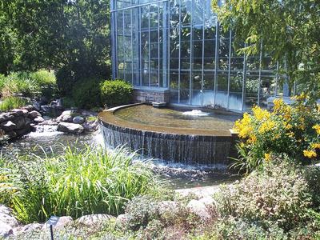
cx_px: 160
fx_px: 296
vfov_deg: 44.2
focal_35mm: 32
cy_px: 120
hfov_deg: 56.8
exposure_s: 1/500
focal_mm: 6.7
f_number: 3.5
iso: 100
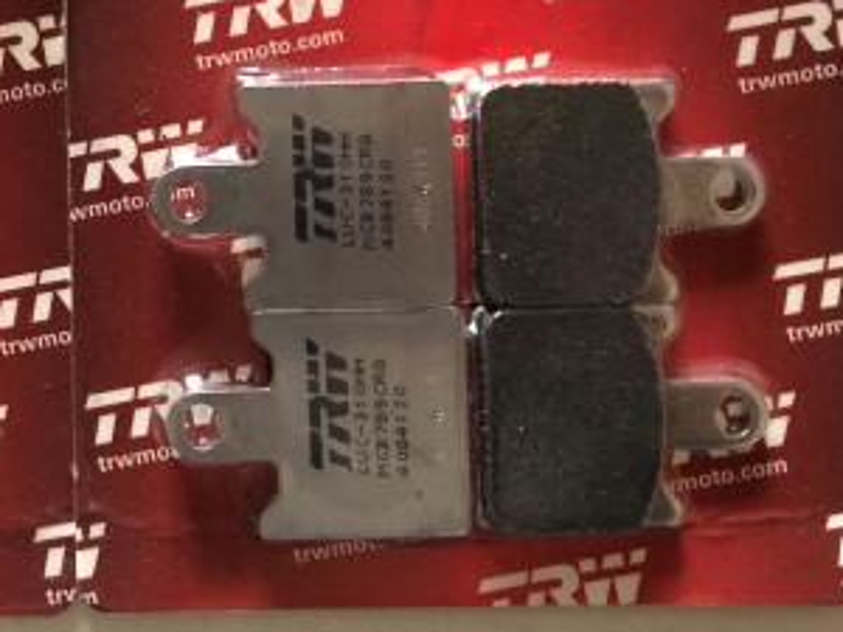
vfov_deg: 25.8
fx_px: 1364
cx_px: 79
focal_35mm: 56
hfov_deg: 32.6
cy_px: 160
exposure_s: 1/6
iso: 100
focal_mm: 3.99
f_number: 1.8
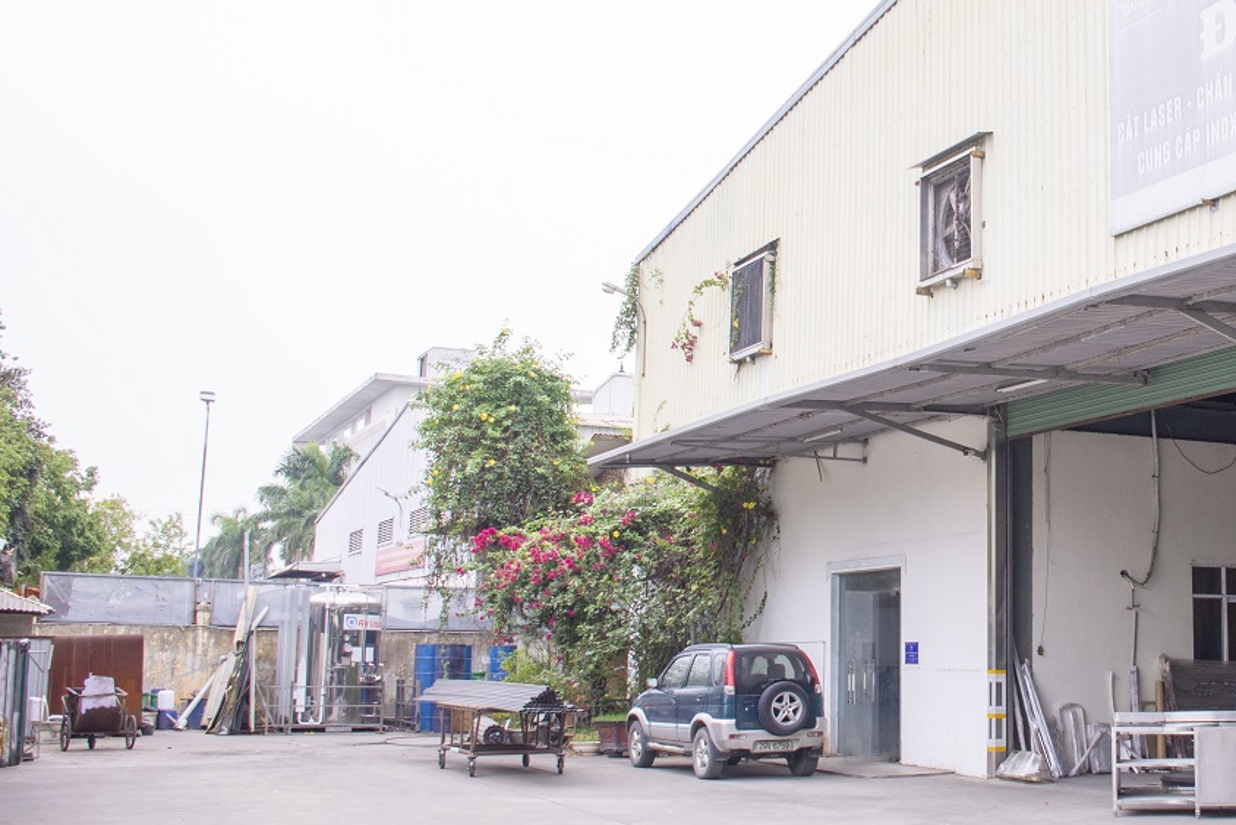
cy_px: 341
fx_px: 1648
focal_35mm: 48
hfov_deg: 39.3
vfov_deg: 28.0
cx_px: 1006
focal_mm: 18
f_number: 5
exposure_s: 1/200
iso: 320
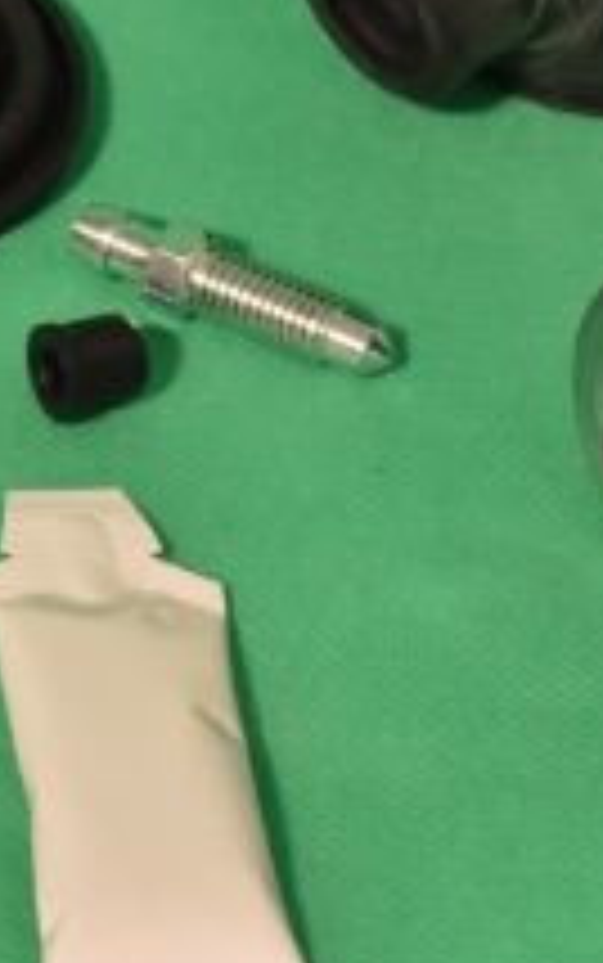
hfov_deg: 8.5
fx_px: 4044
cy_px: 342
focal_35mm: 154
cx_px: 292
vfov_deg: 13.6
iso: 1600
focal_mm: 36
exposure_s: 1/60
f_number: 16
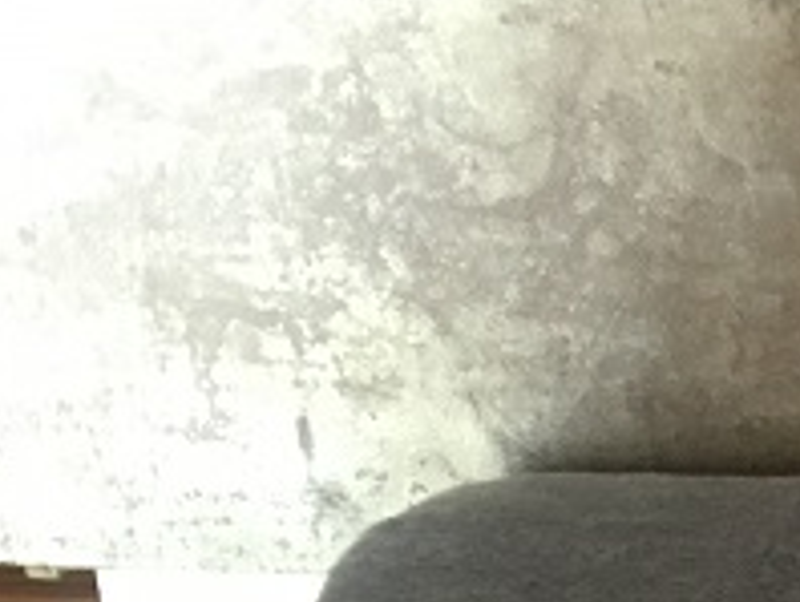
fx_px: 2707
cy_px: 1111
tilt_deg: -25.4
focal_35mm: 117
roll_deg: -2.4
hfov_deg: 15.3
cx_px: 1277
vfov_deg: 11.7
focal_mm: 4.15
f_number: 2.2
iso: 160
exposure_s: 1/33
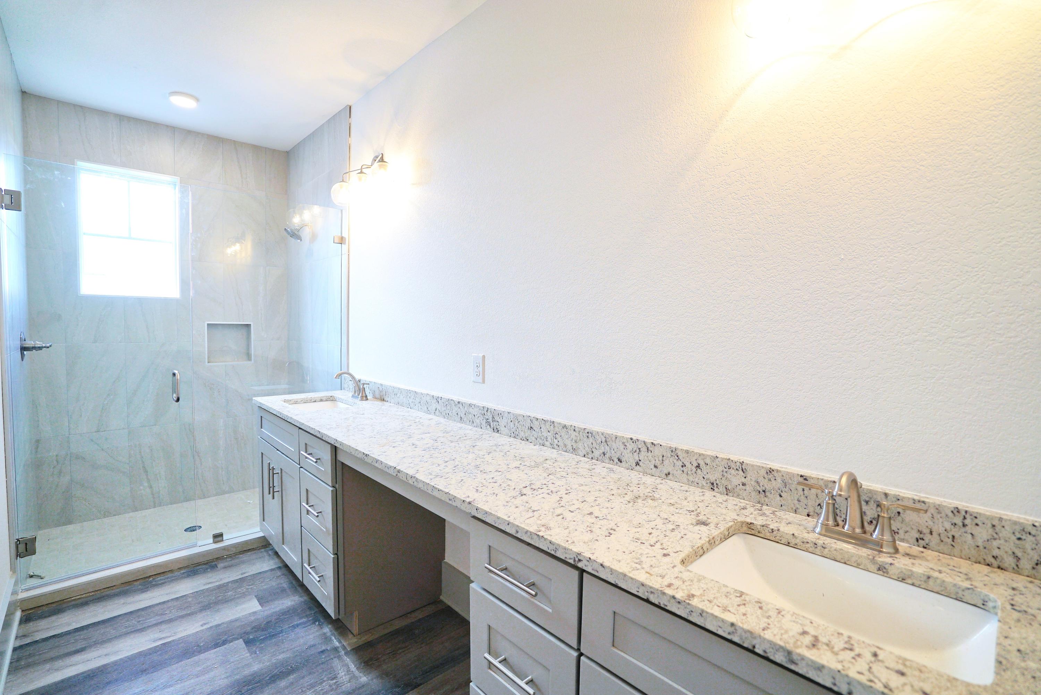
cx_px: 520
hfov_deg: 96.7
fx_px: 463
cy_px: 348
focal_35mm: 16
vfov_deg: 73.8
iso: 320
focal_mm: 16
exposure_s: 1/160
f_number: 4
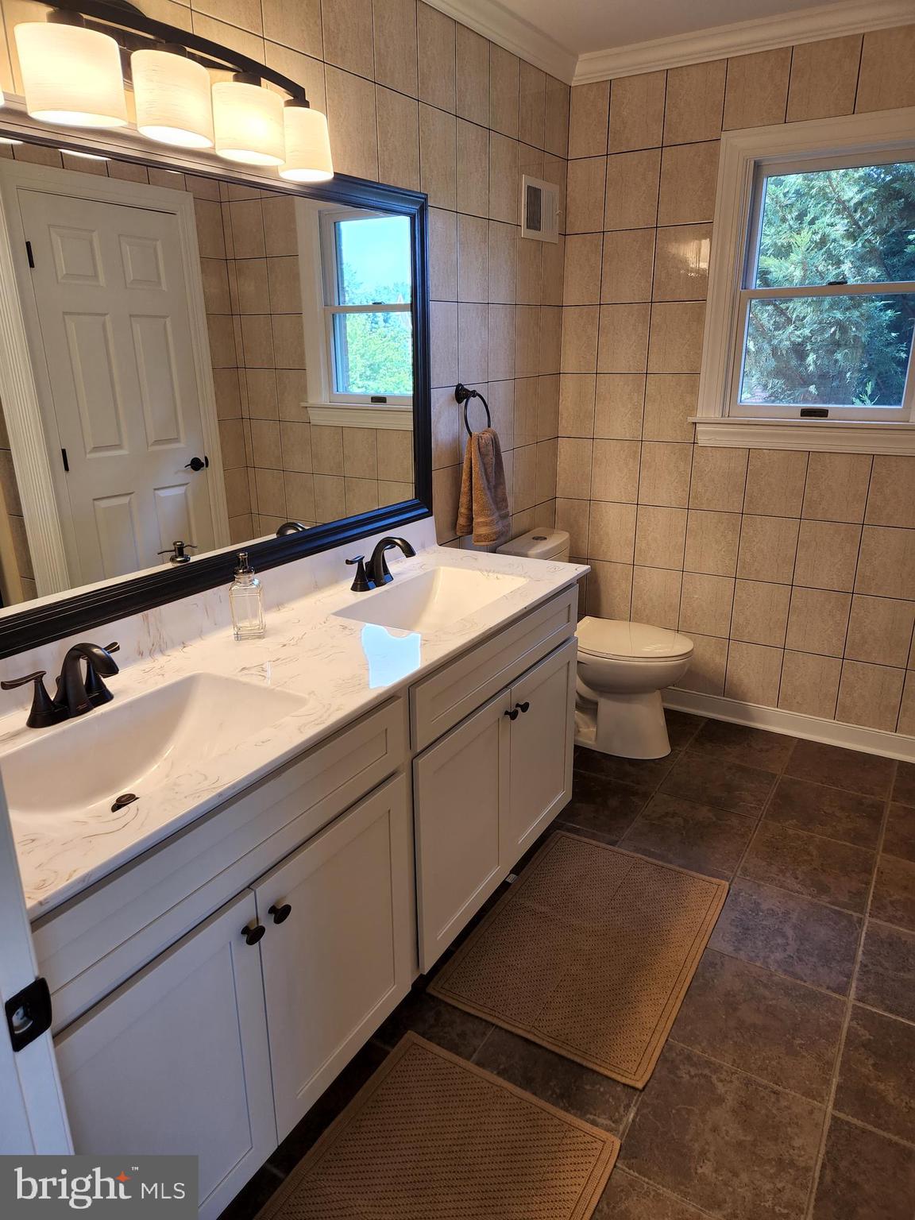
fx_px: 811
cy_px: 610
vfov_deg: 73.9
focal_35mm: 23
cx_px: 458
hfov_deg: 58.9
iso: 80
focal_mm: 5.4
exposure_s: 1/120
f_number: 1.8
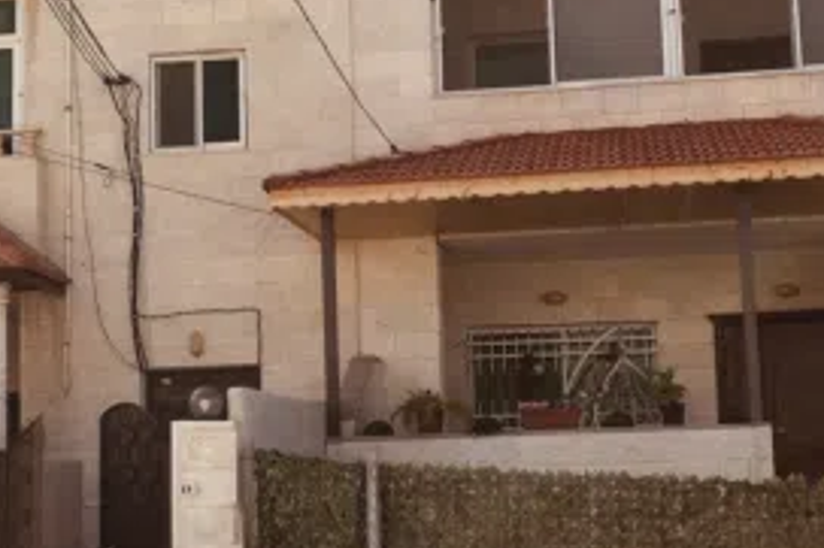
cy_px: 327
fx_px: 1624
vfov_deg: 19.1
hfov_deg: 28.5
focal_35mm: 71
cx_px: 412
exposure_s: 1/1350
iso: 25
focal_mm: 4.15
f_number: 2.2
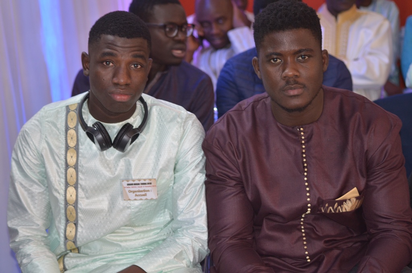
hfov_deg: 19.5
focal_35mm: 105
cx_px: 206
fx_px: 1199
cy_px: 136
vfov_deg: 13.0
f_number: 4
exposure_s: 1/60
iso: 800
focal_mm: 70
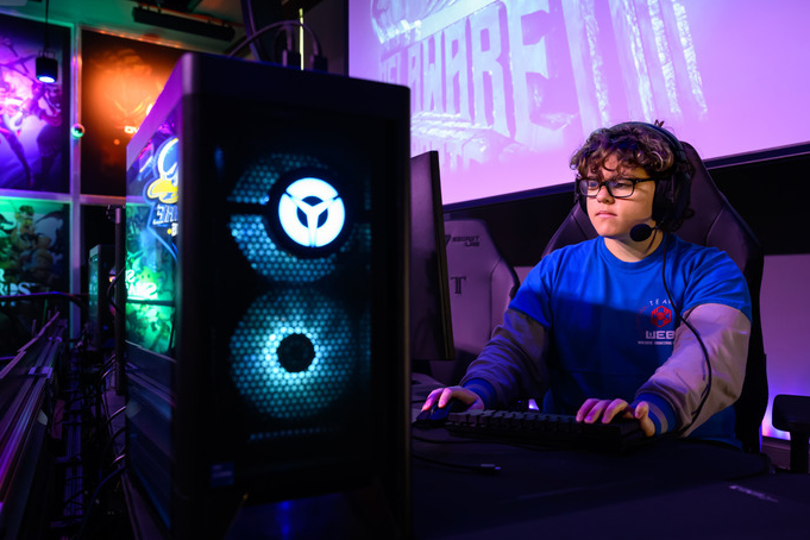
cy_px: 269
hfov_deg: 60.3
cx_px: 413
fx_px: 697
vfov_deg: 42.3
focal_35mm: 31
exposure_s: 1/125
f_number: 4
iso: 3200
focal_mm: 24
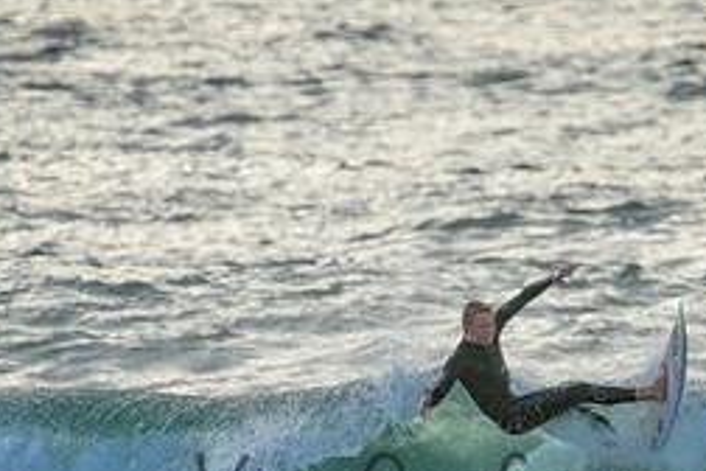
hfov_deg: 1.1
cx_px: 485
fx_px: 36140
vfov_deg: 0.7
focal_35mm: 1843
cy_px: 472
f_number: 11
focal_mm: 800
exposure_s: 1/1000
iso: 3600
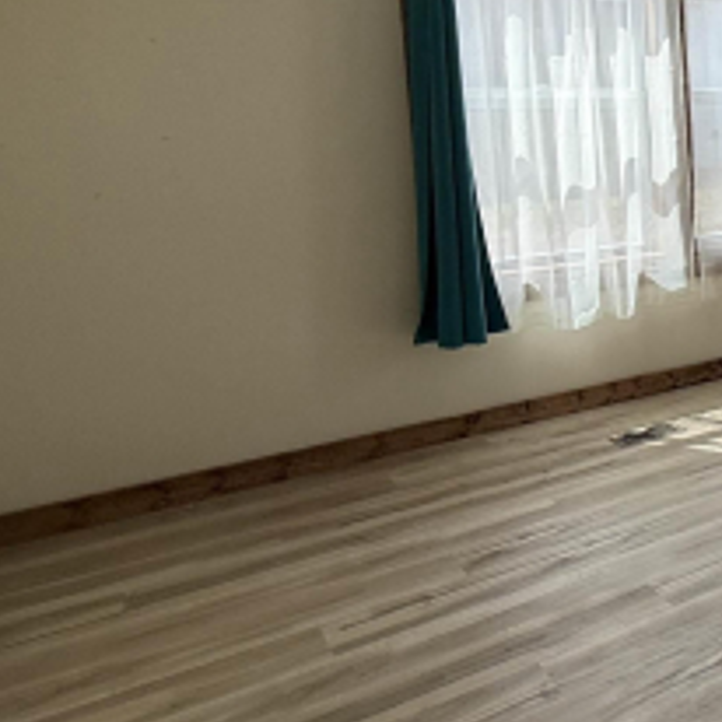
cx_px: 1127
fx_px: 944
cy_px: 210
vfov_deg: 41.0
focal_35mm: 40
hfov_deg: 26.8
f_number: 2.2
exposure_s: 1/393
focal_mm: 2.22
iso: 64
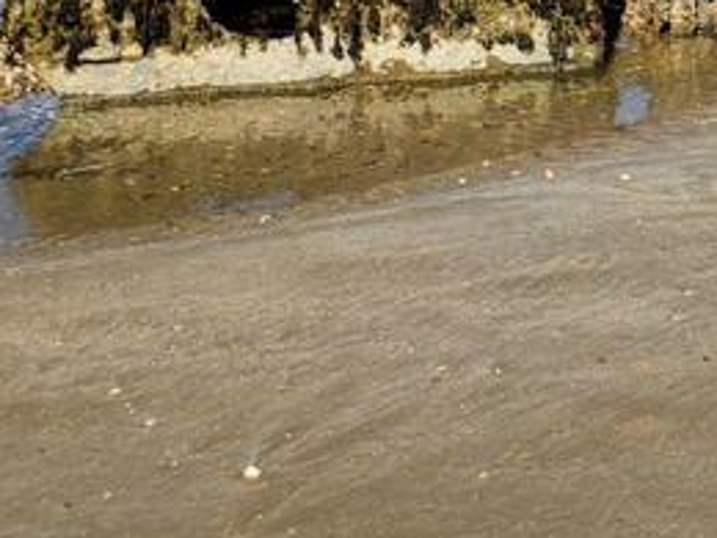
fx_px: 1657
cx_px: 1056
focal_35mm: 80
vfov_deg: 16.9
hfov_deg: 20.9
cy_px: -240
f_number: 2.4
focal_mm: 4.3
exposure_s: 1/1770
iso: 50
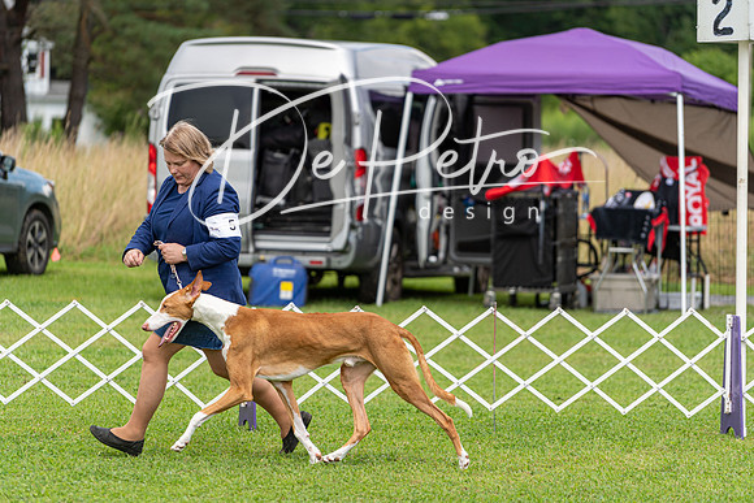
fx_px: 4190
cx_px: 377
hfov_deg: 10.3
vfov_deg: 6.9
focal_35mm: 200
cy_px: 252
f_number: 4
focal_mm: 200
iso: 250
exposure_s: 1/1000
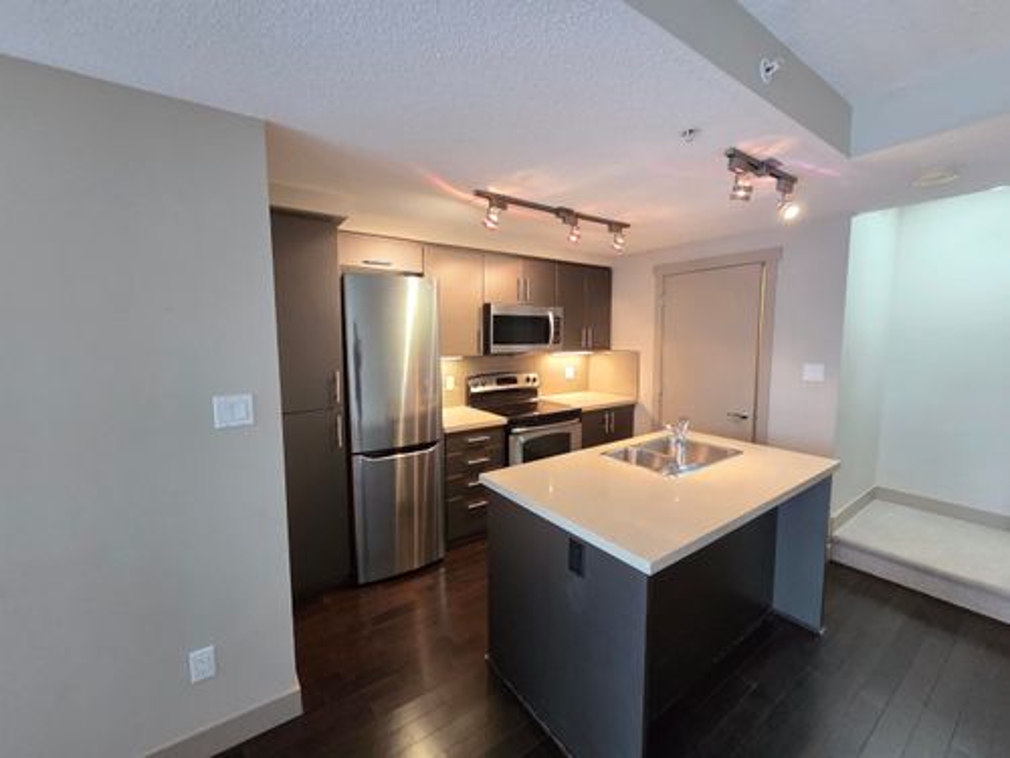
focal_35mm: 13
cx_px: 505
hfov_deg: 106.2
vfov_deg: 89.9
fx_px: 379
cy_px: 379
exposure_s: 1/60
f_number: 2.2
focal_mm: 2.2
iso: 1000
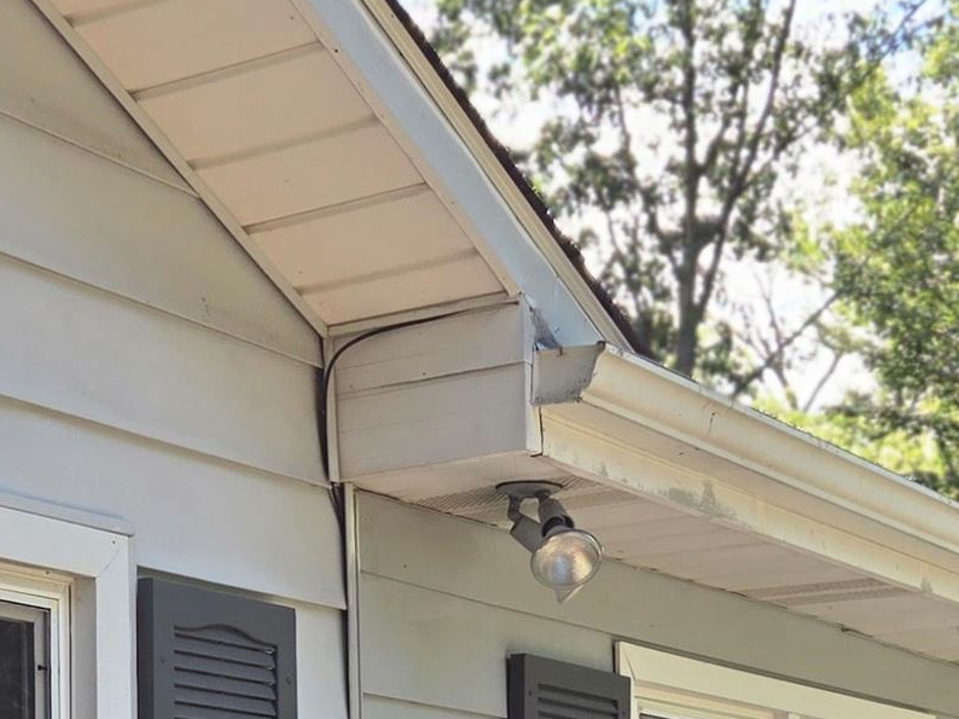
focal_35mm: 89
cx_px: 496
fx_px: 2465
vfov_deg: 15.8
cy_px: 921
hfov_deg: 22.0
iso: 25
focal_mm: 5.4
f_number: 1.8
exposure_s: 1/479
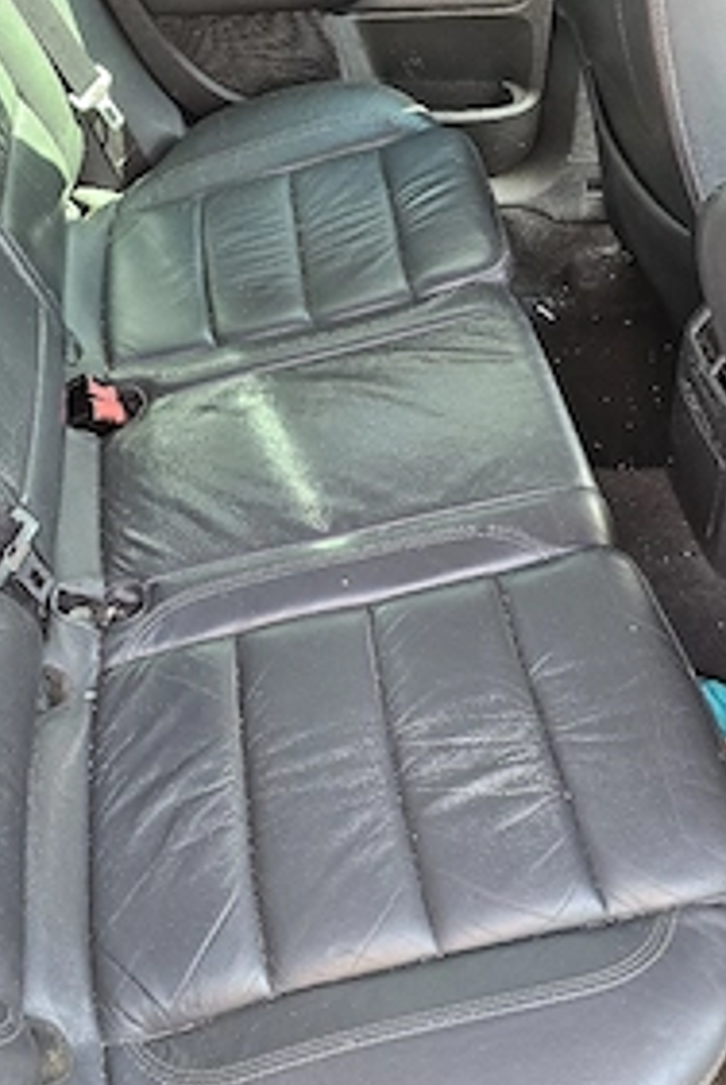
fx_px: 1026
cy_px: 548
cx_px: 351
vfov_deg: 55.7
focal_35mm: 34
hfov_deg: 39.0
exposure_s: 1/101
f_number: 1.7
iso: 200
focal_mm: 6.3
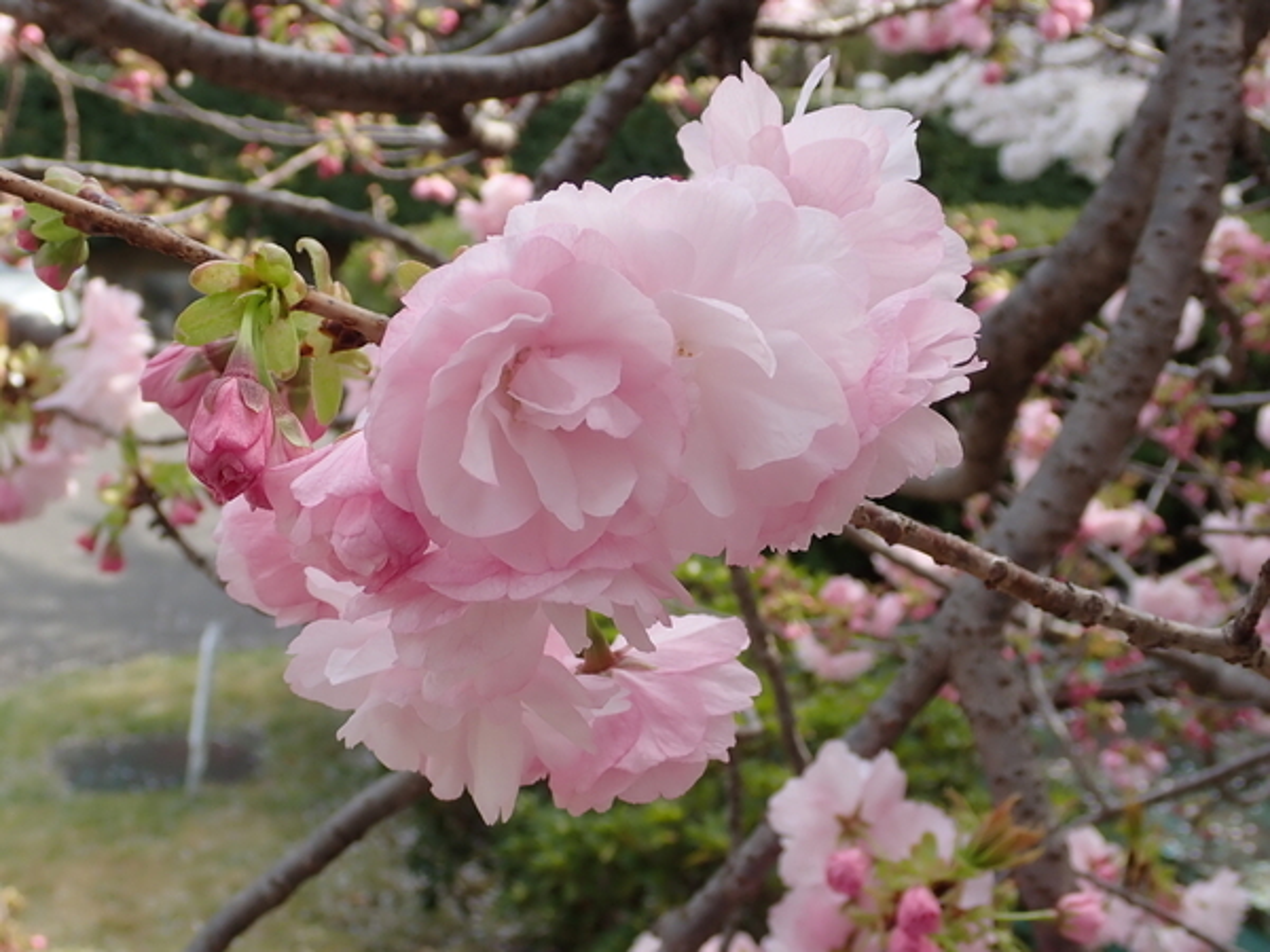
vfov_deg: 36.0
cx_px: 635
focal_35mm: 40
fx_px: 1468
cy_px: 476
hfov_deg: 46.8
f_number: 4
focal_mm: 7.34
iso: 100
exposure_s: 1/250
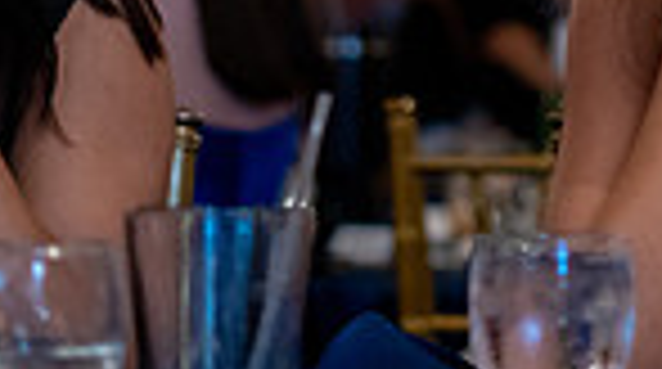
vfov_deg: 5.7
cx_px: 725
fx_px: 3661
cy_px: -216
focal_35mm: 209
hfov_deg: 10.2
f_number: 1.8
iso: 2500
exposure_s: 1/250
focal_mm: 50
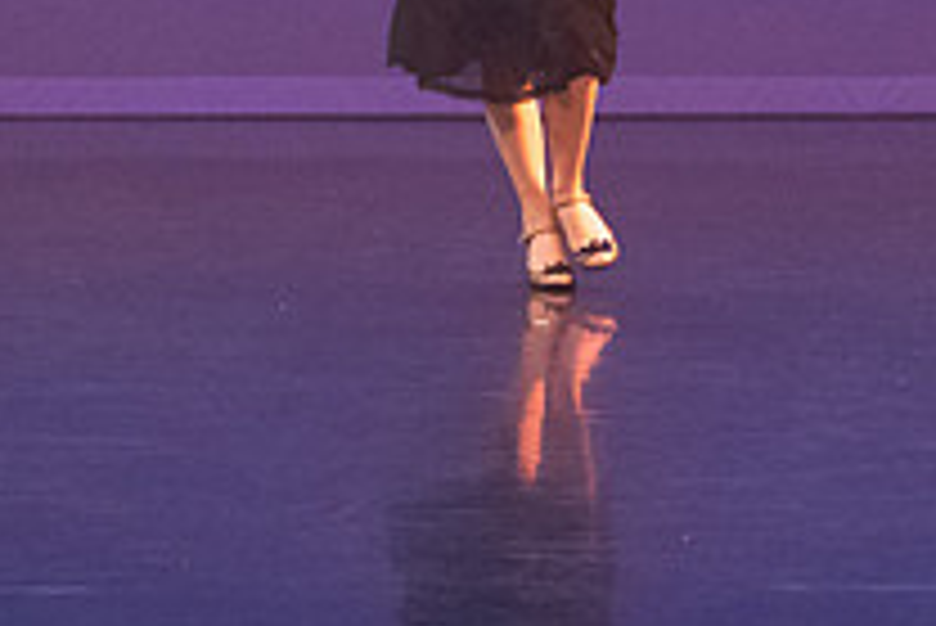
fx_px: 8690
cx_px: 482
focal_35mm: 334
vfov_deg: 4.1
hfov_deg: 6.2
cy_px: -246
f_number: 4
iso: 4000
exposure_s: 1/400
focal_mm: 75
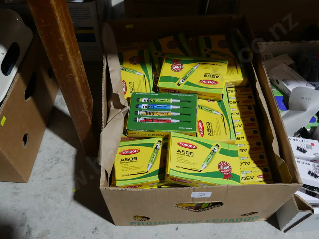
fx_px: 322
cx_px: 164
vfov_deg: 40.7
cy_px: 116
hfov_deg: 52.6
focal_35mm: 35
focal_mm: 17
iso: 320
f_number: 4
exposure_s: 1/60
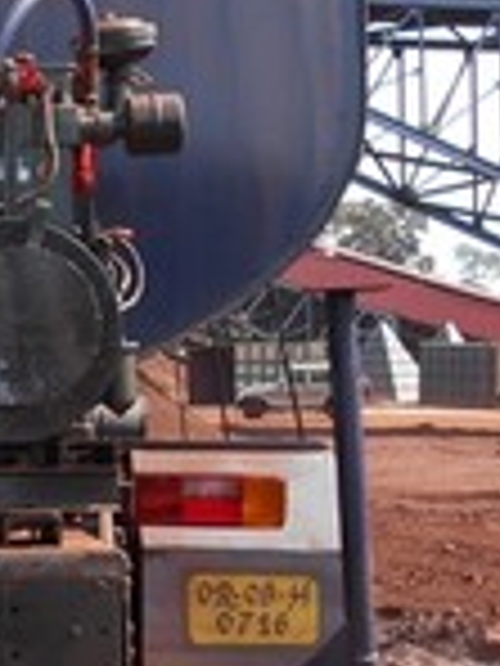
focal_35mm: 88
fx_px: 1695
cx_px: -137
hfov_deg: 16.0
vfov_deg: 22.2
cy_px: 364
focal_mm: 4.6
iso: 80
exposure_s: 1/320
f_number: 3.2
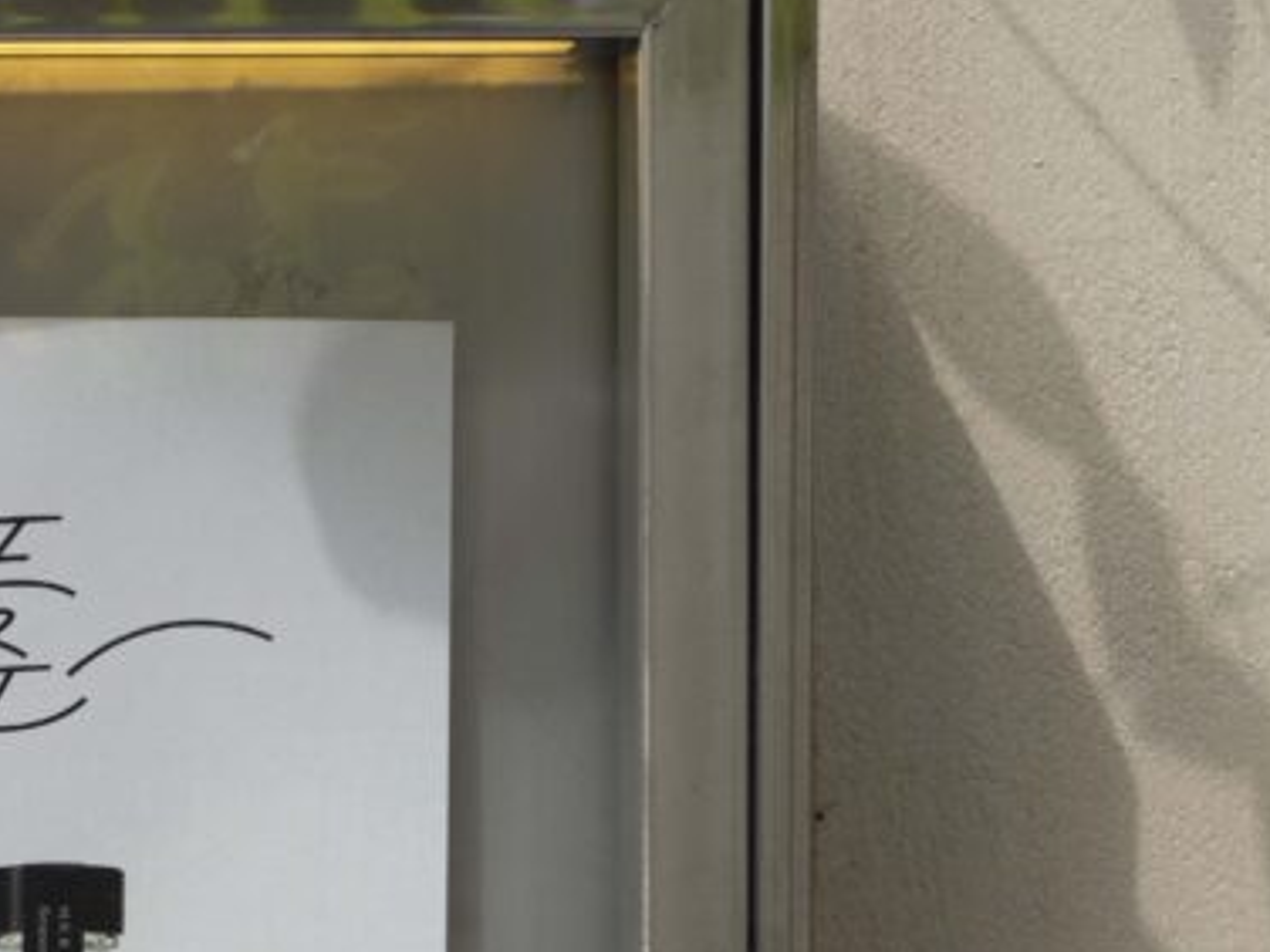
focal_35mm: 123
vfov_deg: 11.8
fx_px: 4513
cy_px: 1095
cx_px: -253
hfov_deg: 15.4
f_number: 6.3
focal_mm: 47
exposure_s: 1/200
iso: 100
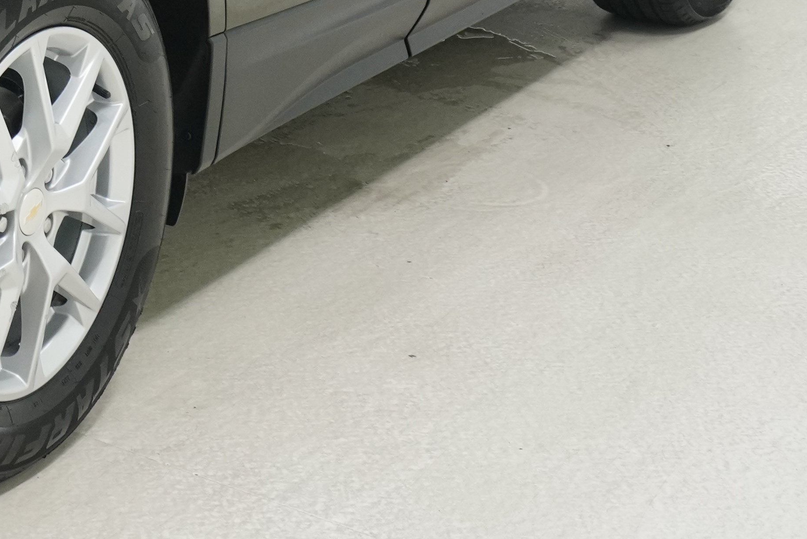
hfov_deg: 18.7
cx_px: -265
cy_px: -206
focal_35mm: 101
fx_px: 2264
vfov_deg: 13.0
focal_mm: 24
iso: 1250
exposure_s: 1/200
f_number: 5.6
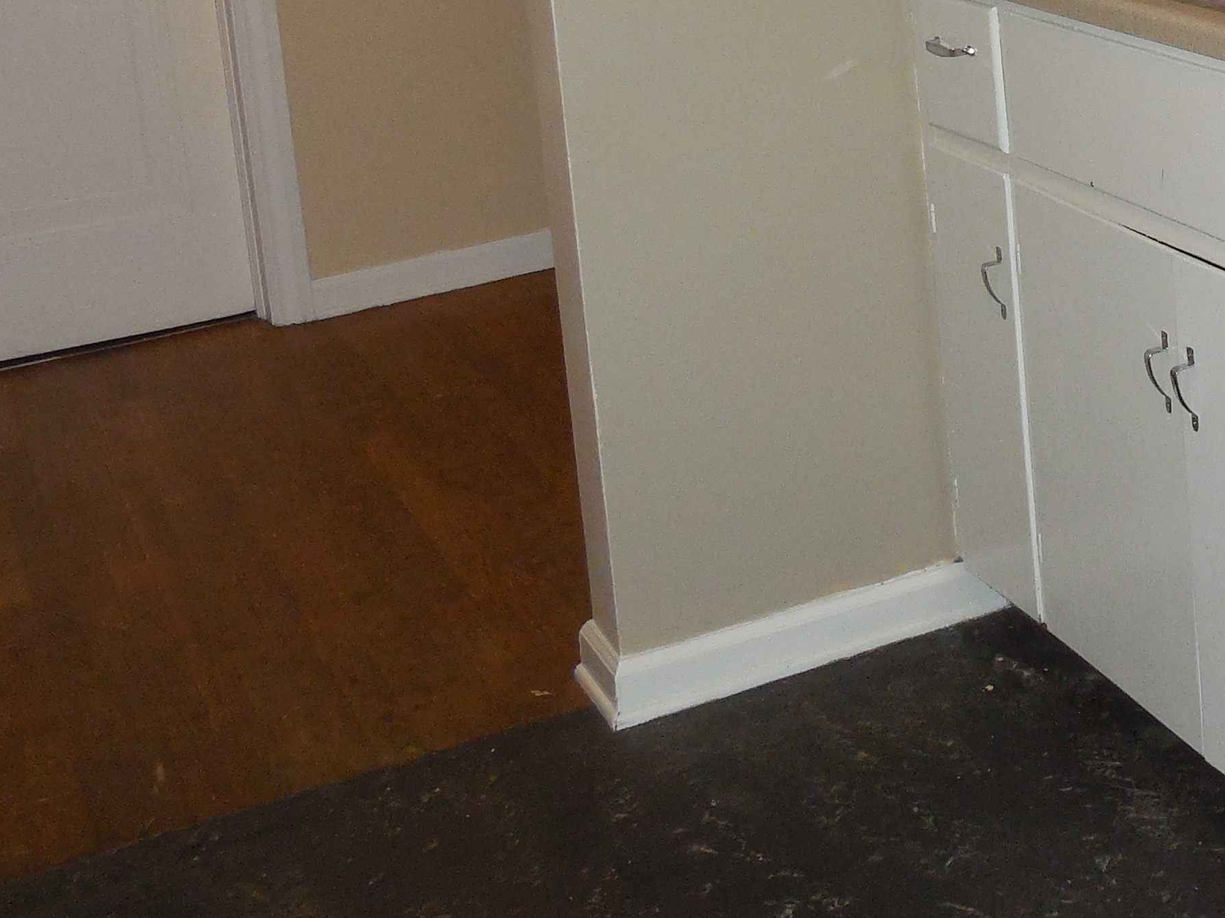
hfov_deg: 29.3
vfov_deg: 22.0
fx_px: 2265
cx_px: 1047
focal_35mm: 64
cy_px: -22
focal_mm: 4.5
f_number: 3.1
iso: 280
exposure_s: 1/25
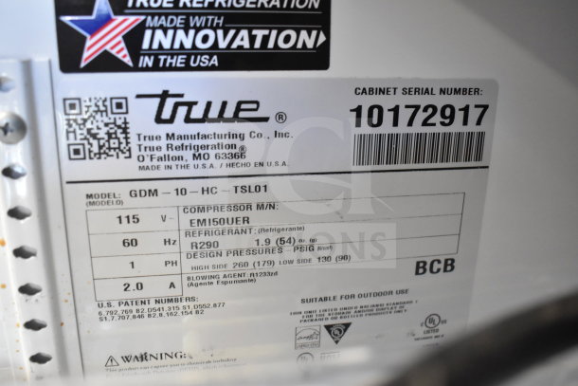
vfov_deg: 40.0
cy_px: 193
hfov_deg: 57.2
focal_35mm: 33
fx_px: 530
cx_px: 289
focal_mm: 22
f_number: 3.8
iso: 2800
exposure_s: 1/40
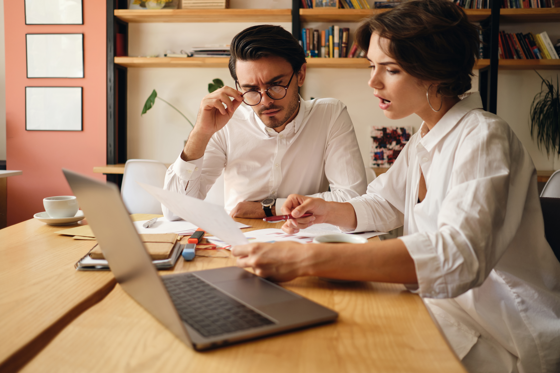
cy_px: 186
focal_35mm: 35
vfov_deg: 37.9
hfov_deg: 54.4
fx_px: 544
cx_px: 280
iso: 200
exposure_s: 1/250
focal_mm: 23
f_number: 2
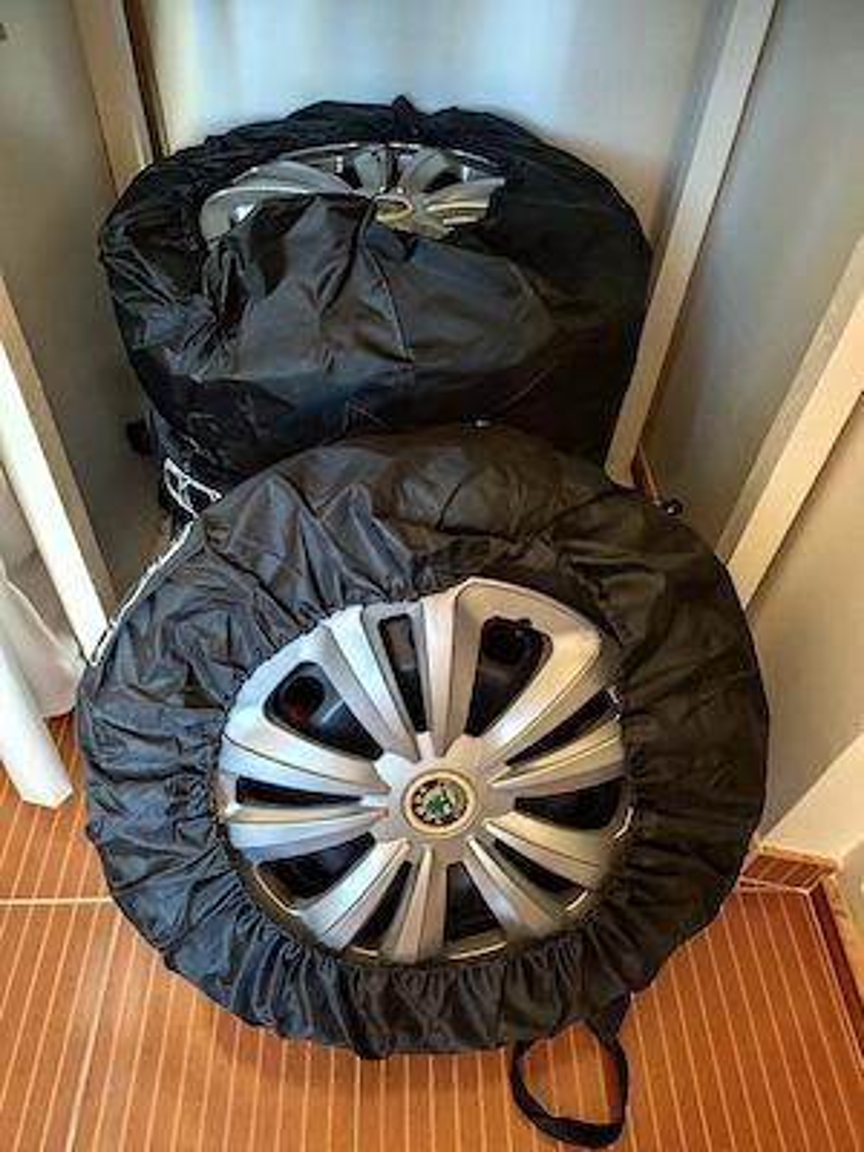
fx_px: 765
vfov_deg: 73.9
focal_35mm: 23
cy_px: 576
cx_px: 432
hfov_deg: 58.9
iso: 2000
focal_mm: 6.14
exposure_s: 1/25
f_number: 1.65
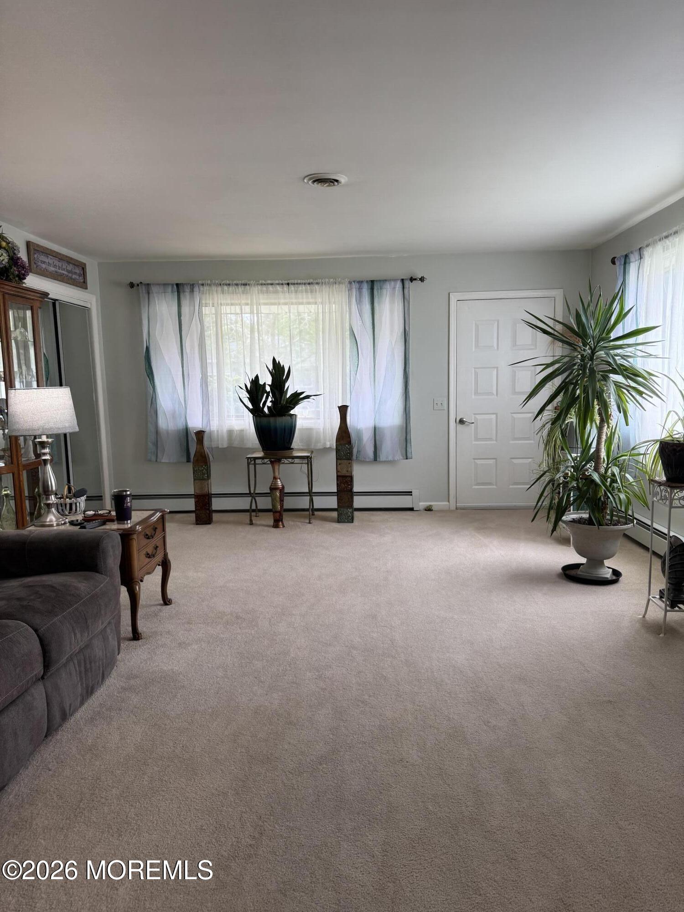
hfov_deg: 56.8
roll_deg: +1.9
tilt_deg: -7.8
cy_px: 456
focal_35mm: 24
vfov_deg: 71.6
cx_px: 342
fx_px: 632
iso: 64
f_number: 1.78
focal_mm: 6.76
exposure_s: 1/120
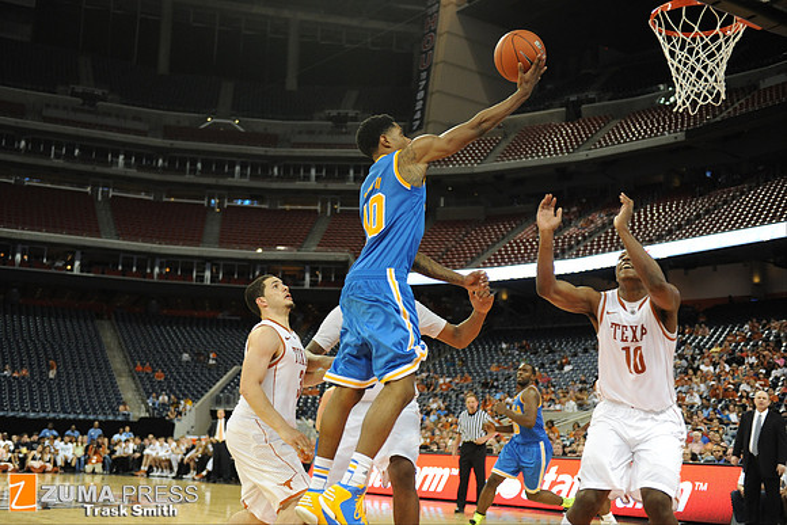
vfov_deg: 29.9
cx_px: 394
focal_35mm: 45
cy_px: 262
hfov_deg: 43.6
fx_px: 984
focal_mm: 45
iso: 2500
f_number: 2.8
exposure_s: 1/1000
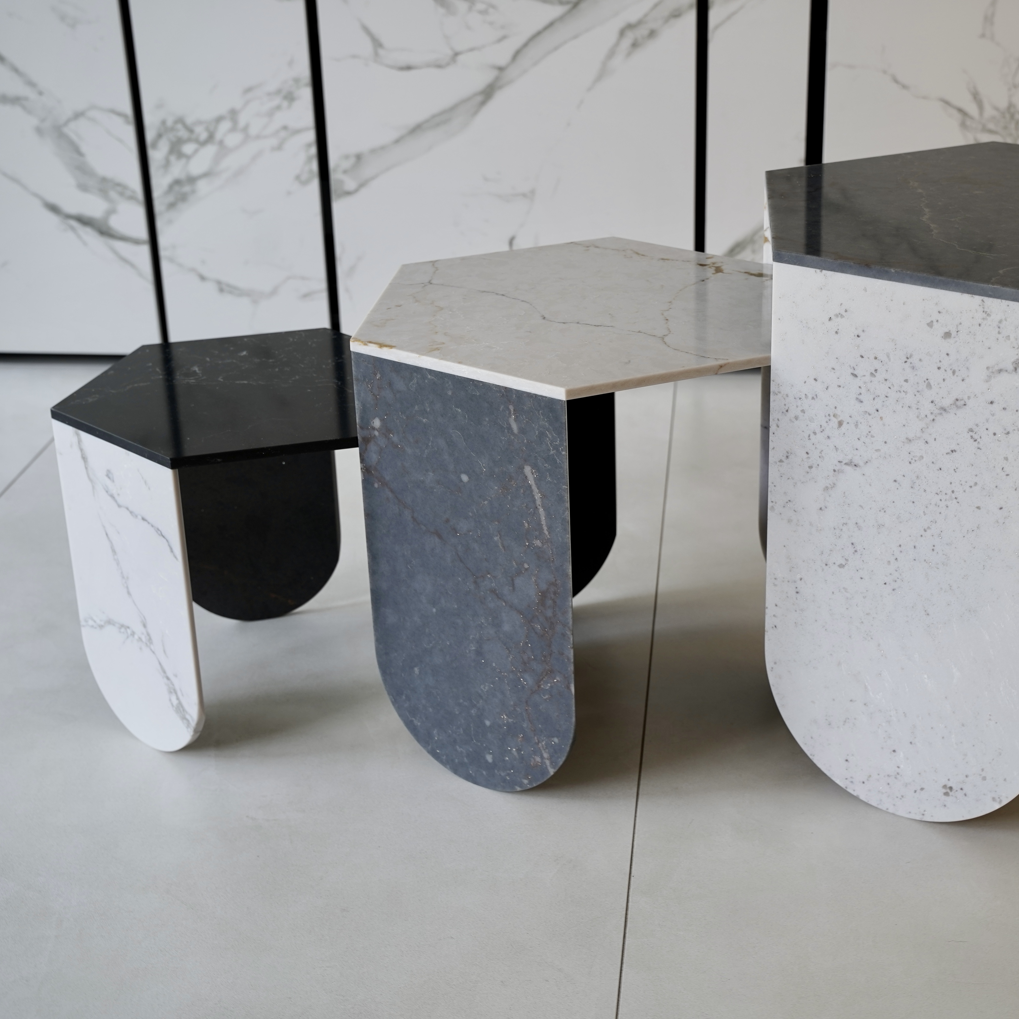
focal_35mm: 55
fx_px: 1840
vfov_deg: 31.0
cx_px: 701
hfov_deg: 30.7
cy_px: 508
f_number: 4.5
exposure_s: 1/50
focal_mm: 43.2
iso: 200
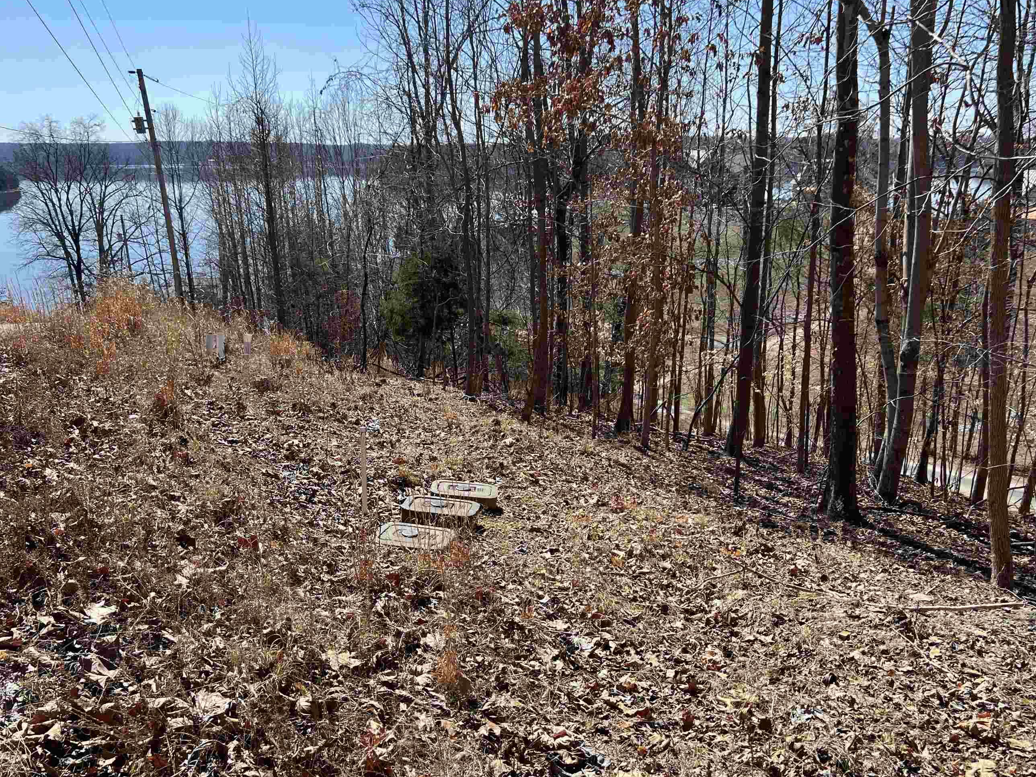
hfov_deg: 58.3
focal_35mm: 31
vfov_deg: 45.3
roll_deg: +0.6
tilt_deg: -18.6
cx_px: 553
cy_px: 438
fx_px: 928
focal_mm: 5.7
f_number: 1.5
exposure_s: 1/2762
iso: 50
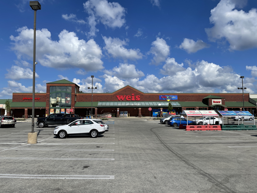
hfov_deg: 67.3
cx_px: 128
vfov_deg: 53.1
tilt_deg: +5.3
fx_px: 193
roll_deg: +0.0
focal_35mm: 26
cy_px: 96
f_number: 1.6
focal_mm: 4.2
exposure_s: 1/6135
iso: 32
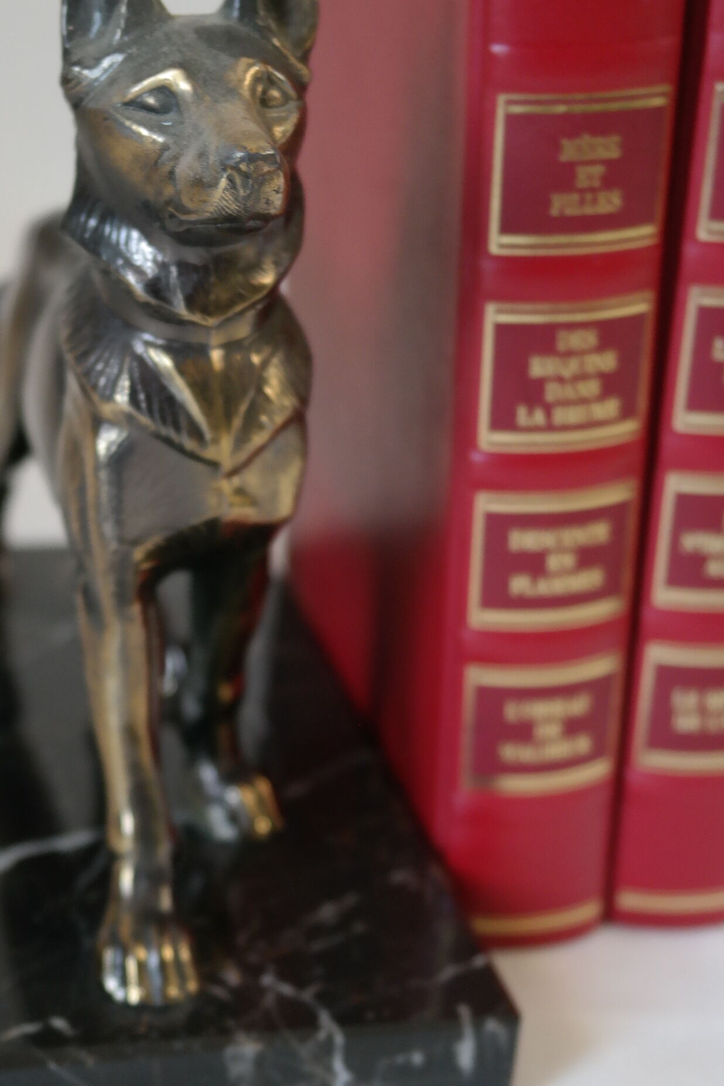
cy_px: 690
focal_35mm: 69
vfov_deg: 29.1
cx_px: 234
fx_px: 2082
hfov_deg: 19.7
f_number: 4
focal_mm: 28
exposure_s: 1/50
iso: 800
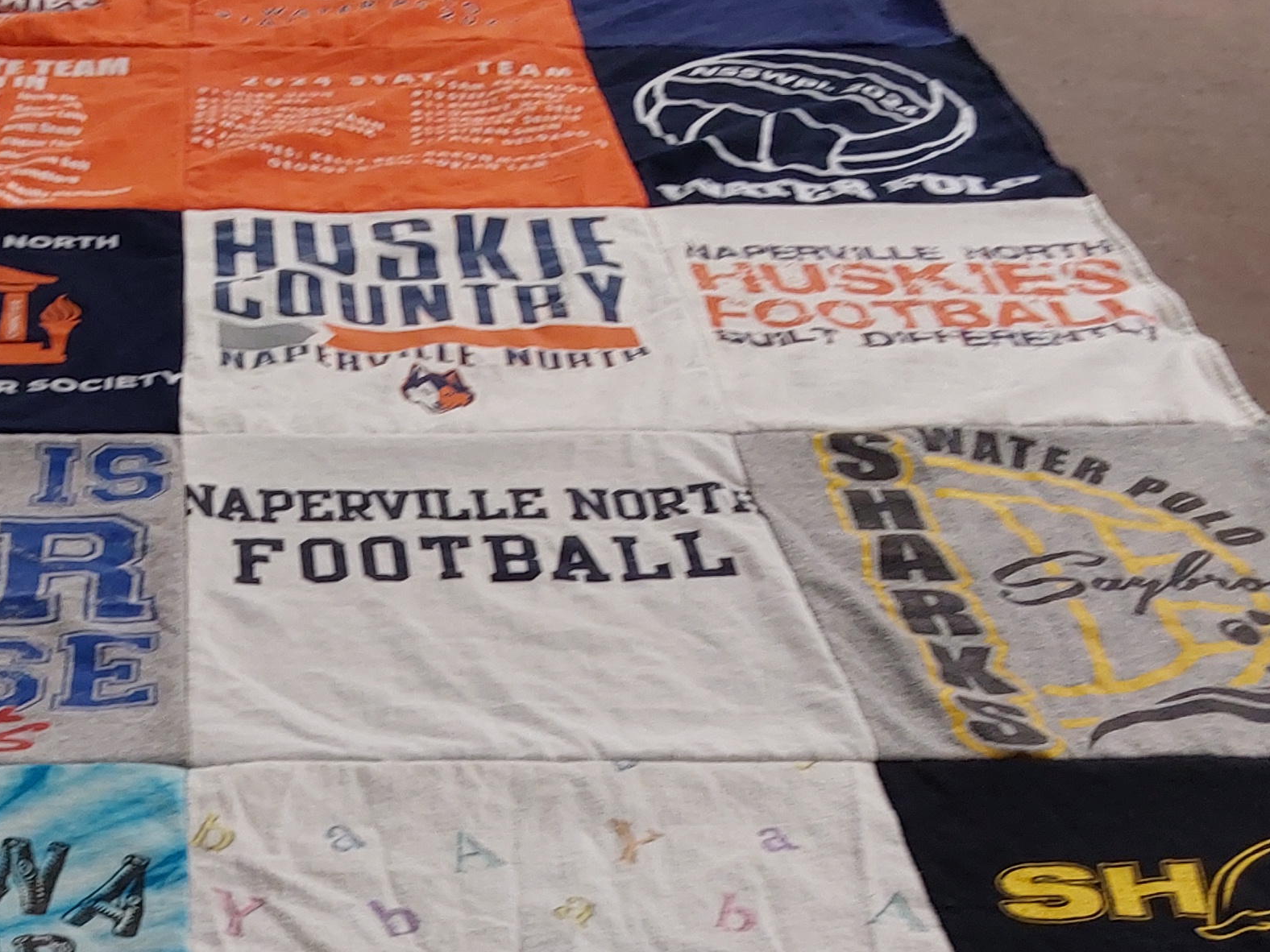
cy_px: 933
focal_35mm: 58
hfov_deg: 32.3
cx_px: 239
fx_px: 2128
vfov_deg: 24.2
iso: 64
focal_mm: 2.91
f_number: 1.9
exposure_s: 1/50
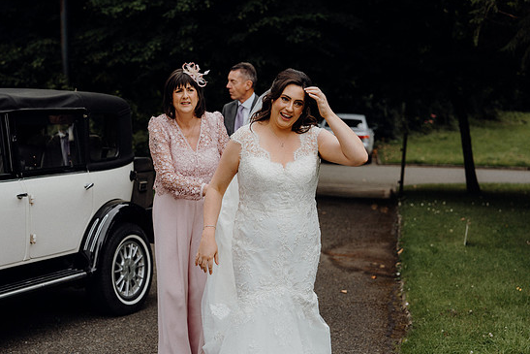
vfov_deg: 19.2
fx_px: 1045
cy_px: 185
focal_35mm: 71
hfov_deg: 28.4
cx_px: 256
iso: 250
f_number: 3.5
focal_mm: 67
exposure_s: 1/200
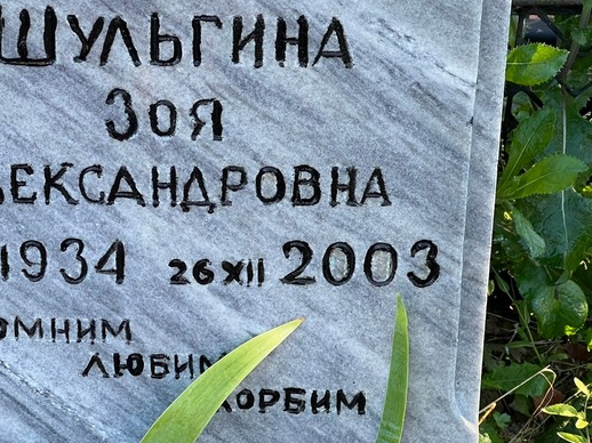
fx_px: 2034
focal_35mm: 119
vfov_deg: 12.4
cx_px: 155
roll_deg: -3.2
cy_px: 218
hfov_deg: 16.5
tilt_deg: -33.7
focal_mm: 9
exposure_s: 1/99
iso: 64
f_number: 2.8
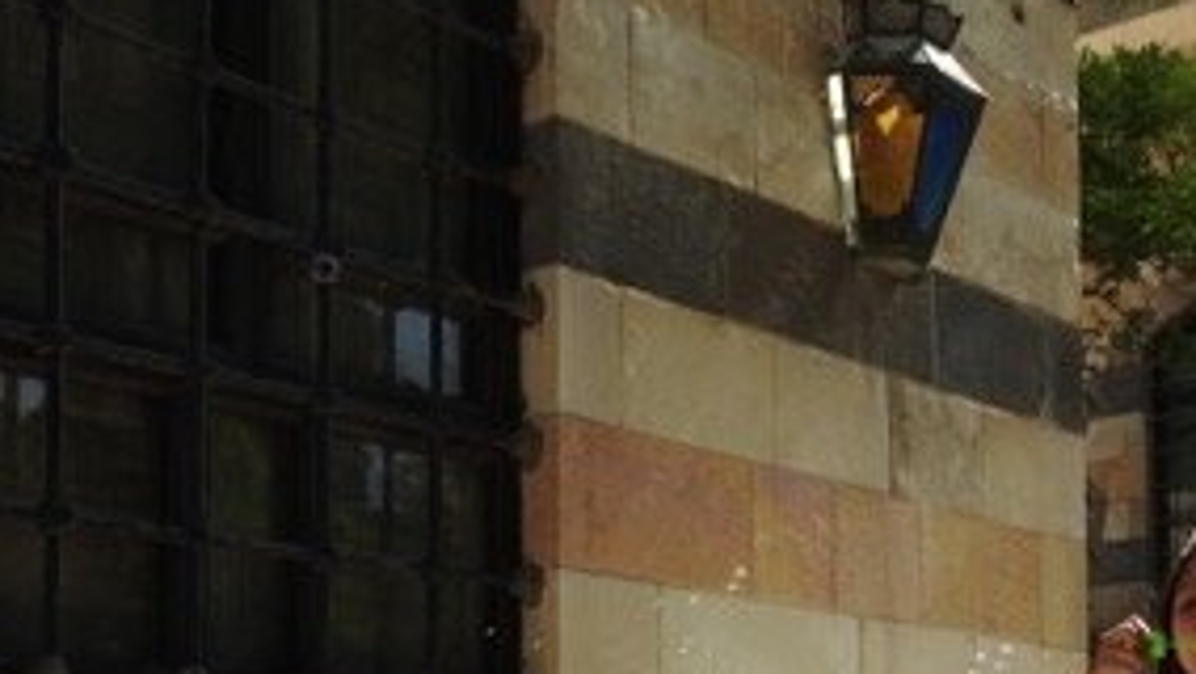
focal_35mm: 59
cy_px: 754
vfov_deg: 19.5
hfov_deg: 35.0
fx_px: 1872
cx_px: 825
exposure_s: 1/640
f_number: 3.3
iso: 100
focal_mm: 4.3
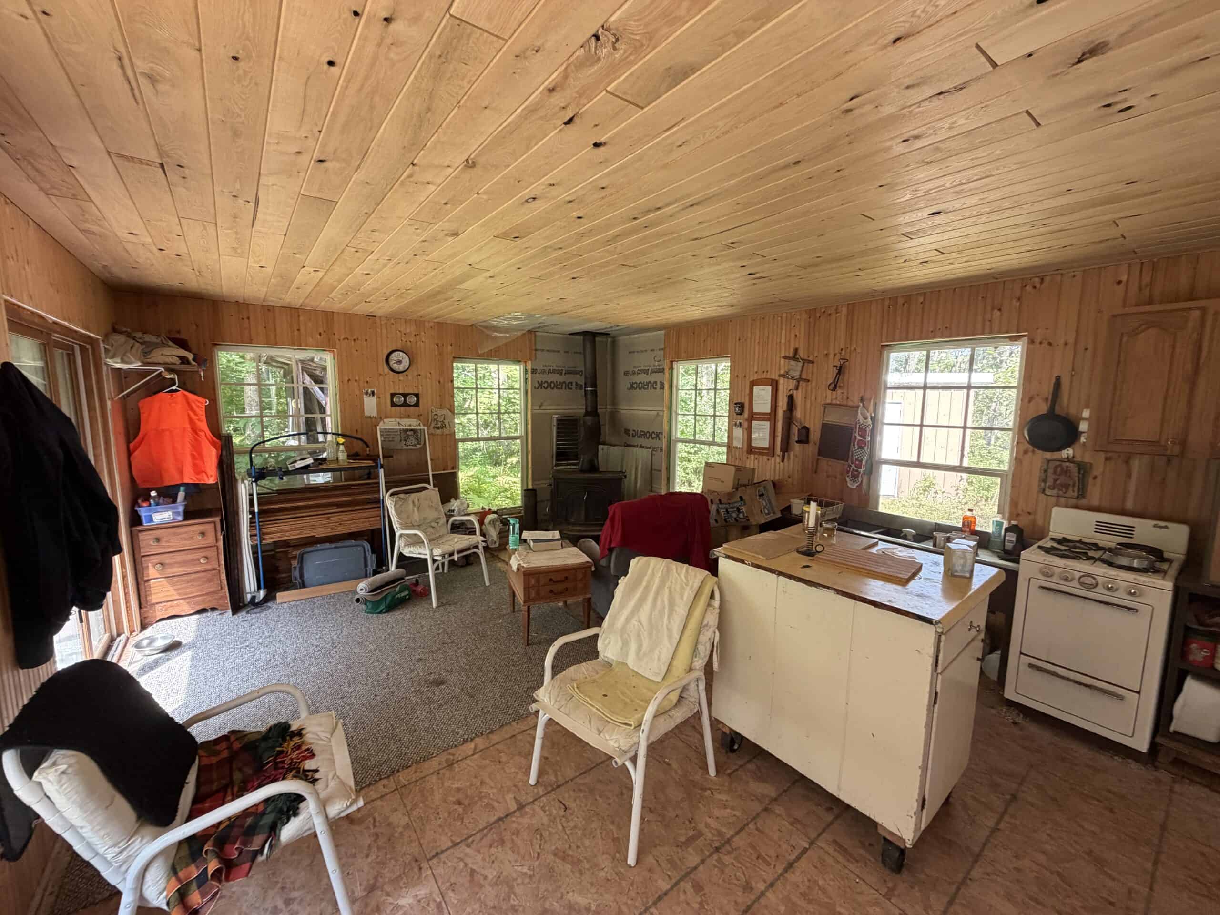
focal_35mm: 14
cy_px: 458
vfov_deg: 85.7
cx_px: 610
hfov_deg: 102.1
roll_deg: -1.1
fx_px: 493
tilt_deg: -7.1
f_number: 2.2
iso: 320
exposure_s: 1/121
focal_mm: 2.22
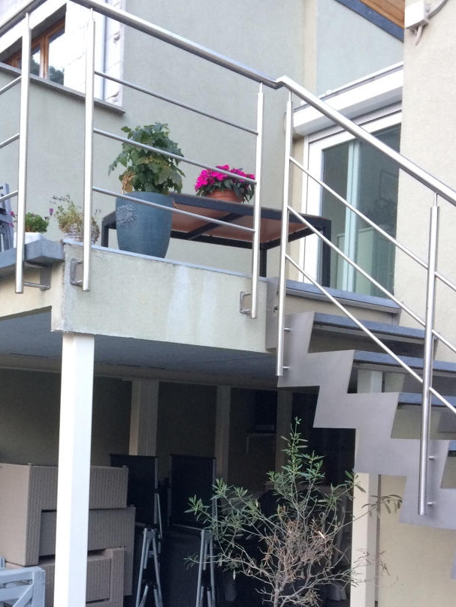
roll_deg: -1.6
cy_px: 438
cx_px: 144
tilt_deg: -3.1
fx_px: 755
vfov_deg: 42.8
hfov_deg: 33.3
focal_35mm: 43
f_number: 2.2
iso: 80
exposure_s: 1/33
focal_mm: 4.15
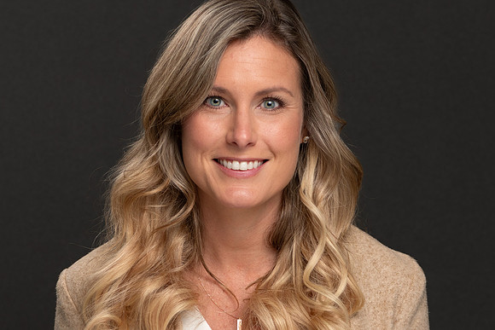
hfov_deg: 12.2
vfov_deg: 8.2
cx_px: 251
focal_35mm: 168
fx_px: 2312
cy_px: 223
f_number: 4.5
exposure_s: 1/125
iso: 100
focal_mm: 70
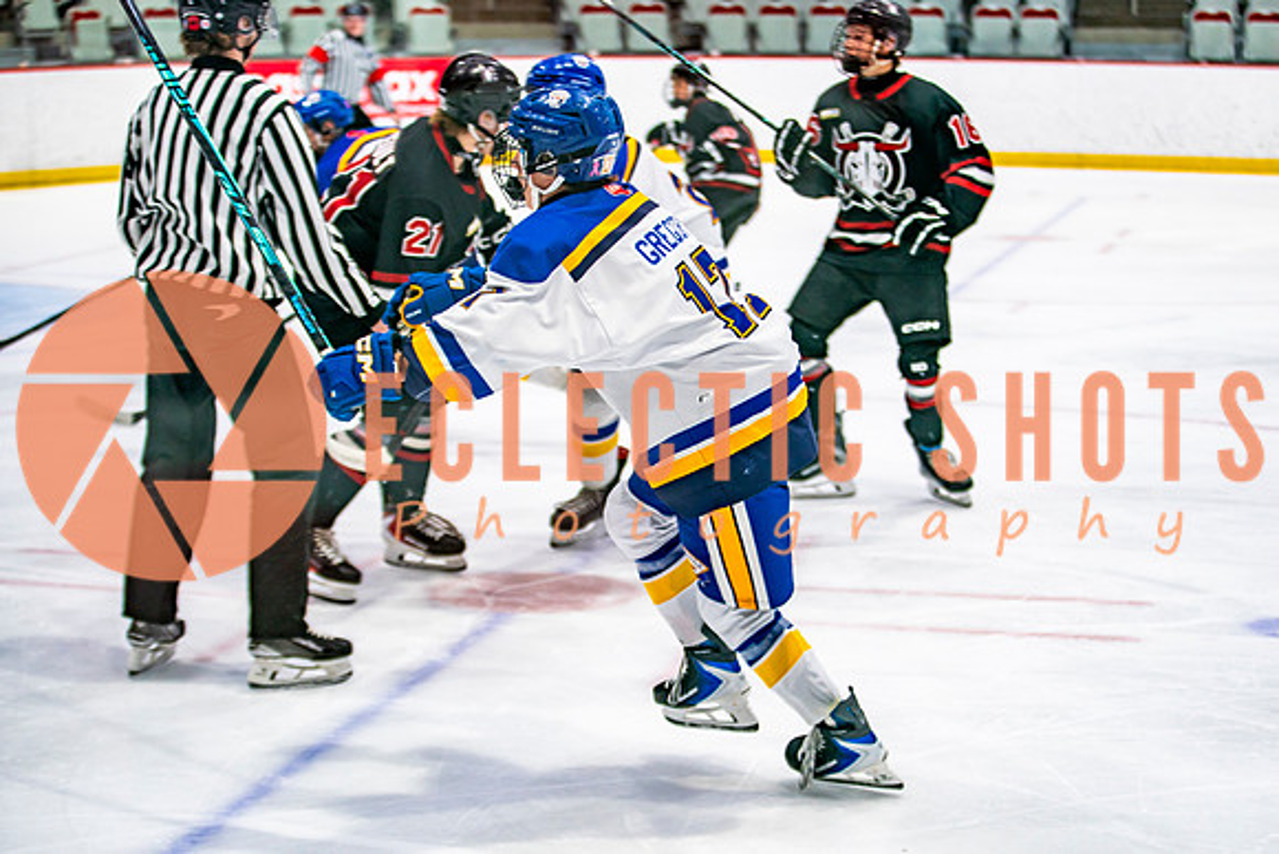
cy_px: 436
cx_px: 733
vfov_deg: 16.9
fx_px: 2875
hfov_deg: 25.1
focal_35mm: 81
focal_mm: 70
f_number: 2.8
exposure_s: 1/640
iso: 400
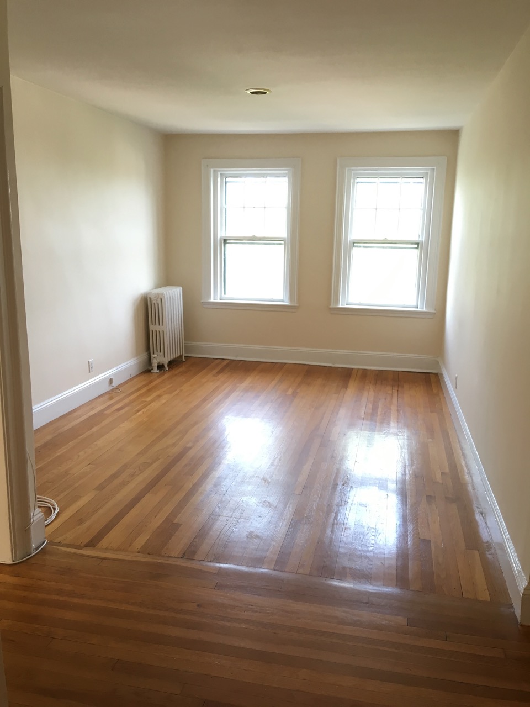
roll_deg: -1.1
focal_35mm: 29
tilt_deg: -11.4
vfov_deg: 61.7
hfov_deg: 48.2
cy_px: 354
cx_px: 265
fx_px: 592
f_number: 2.2
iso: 50
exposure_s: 1/30
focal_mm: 4.15
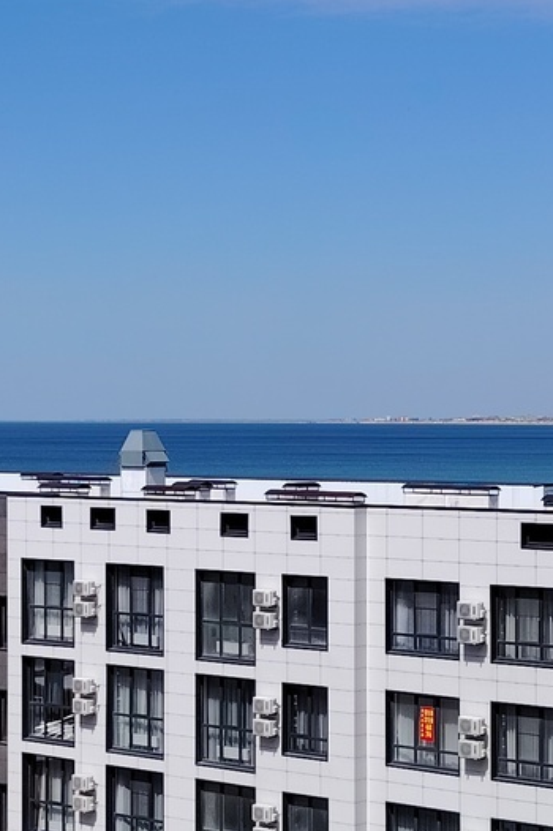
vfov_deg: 22.4
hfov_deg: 15.0
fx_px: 2099
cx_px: 300
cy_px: 479
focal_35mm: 91
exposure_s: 1/1607
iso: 101
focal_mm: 5.25
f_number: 1.75
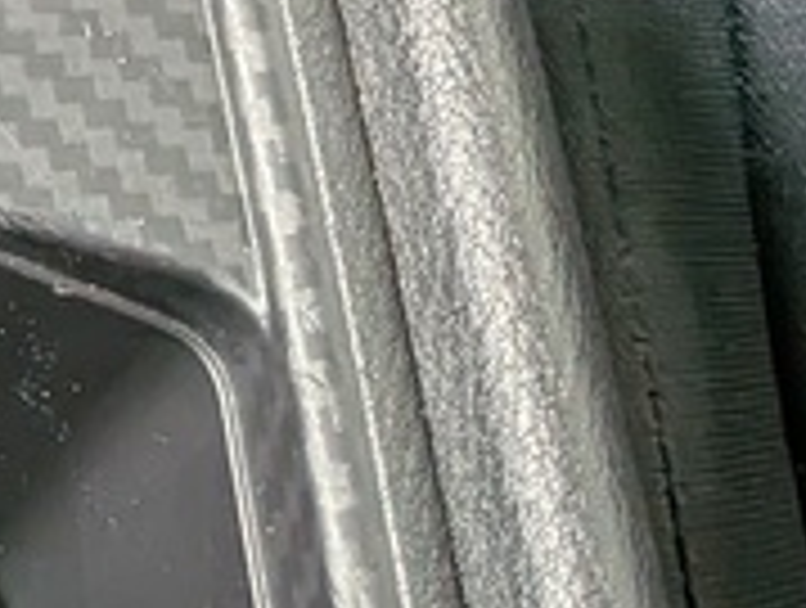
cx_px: -973
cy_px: -941
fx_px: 3196
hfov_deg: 12.2
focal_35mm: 137
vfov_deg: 9.4
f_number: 1.7
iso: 77
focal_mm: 4.53
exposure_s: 1/60
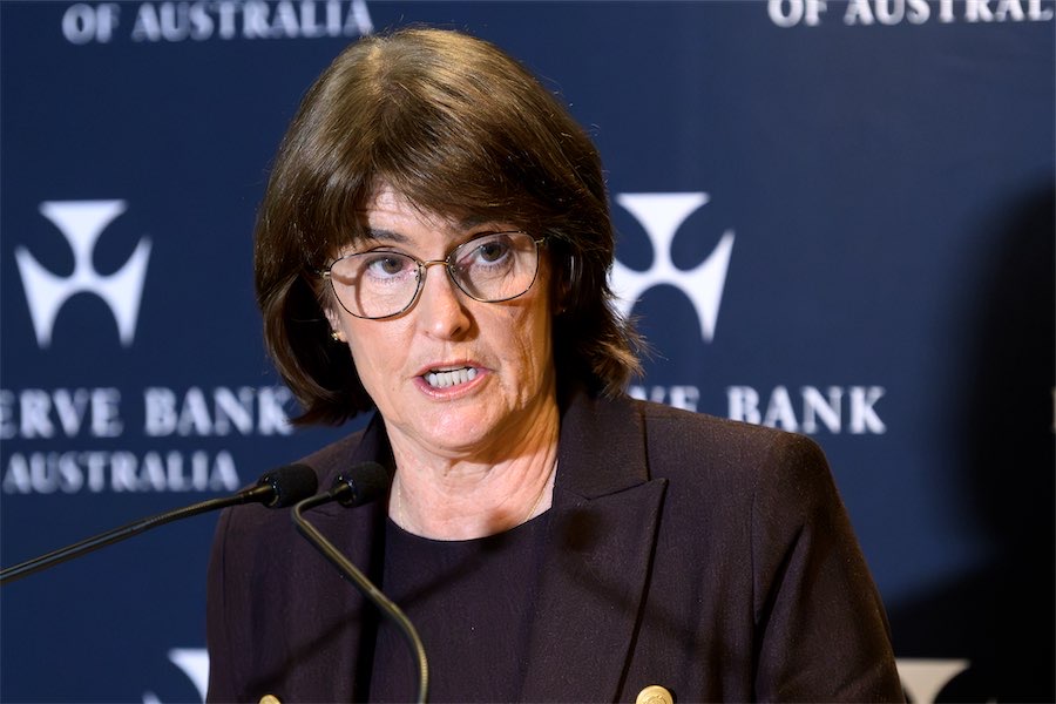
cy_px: 352
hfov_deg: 12.1
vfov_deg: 8.1
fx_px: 4986
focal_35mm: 170
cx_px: 528
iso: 6400
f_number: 2.8
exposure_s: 1/250
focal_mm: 170
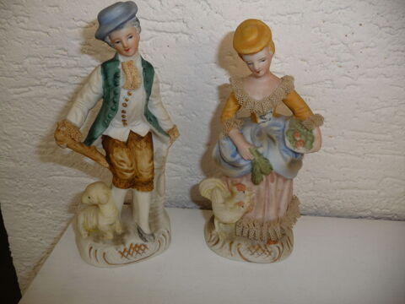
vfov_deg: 49.7
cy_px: 152
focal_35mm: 28
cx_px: 202
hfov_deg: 63.4
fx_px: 328
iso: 100
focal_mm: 4.7
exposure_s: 1/30
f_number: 3.3
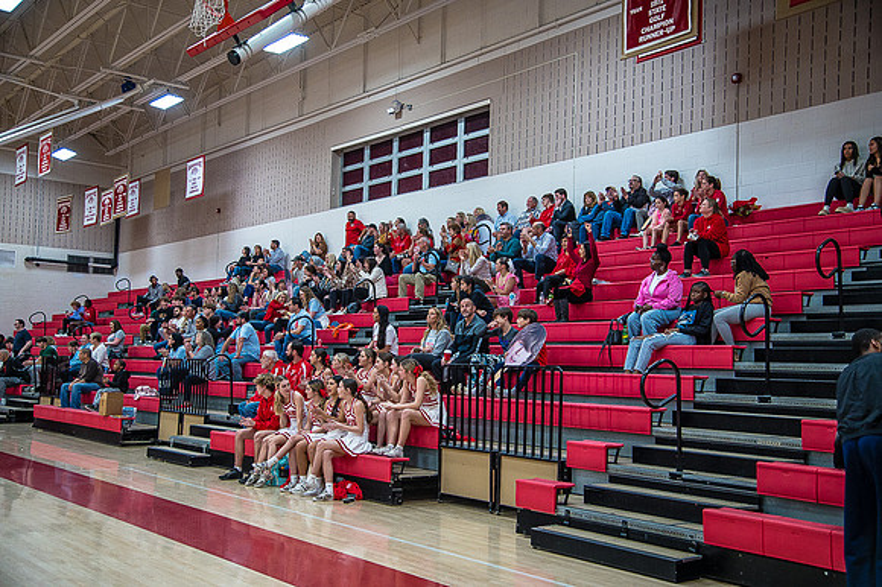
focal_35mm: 38
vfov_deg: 35.0
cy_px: 294
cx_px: 441
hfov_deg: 50.7
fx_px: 930
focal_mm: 38
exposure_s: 1/320
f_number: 4
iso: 2000
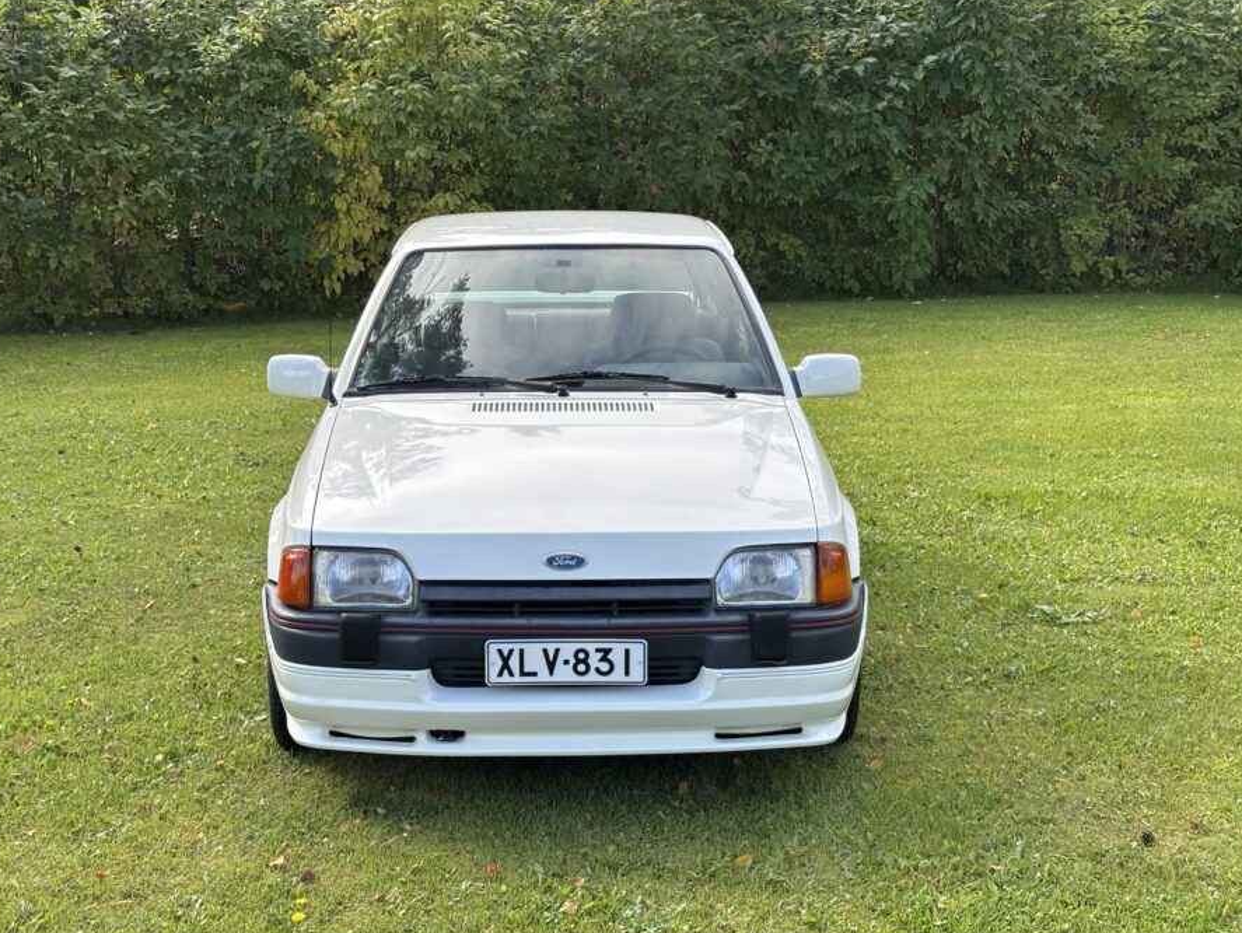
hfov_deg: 32.1
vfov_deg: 24.4
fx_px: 2154
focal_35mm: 60
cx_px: 560
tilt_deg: -11.4
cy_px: 430
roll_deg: -0.2
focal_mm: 5.96
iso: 32
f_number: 1.6
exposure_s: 1/787
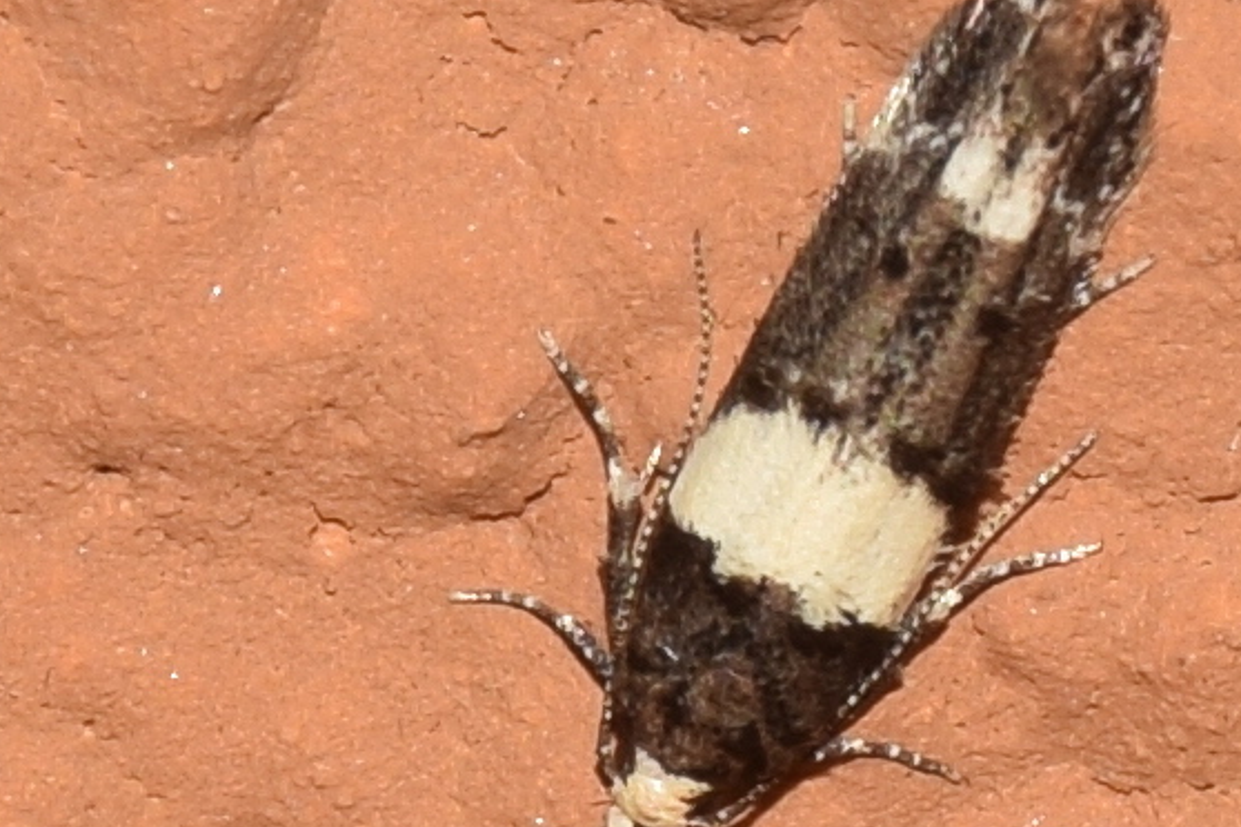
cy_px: 427
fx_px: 12443
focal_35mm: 361
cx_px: 821
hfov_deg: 5.7
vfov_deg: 3.8
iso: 100
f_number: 13
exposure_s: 1/160
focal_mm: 140
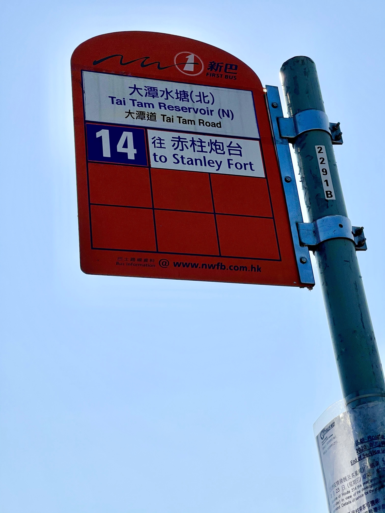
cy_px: 256
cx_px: 192
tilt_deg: +31.3
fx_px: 949
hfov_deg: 22.9
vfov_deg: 30.3
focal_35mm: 64
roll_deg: +4.9
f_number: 2.2
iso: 20
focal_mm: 7.5
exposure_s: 1/5000
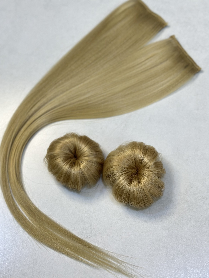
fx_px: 386
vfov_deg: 39.7
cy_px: 139
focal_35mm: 48
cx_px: 104
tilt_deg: -64.2
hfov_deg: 30.3
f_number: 1.78
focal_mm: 6.86
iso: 160
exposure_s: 1/100
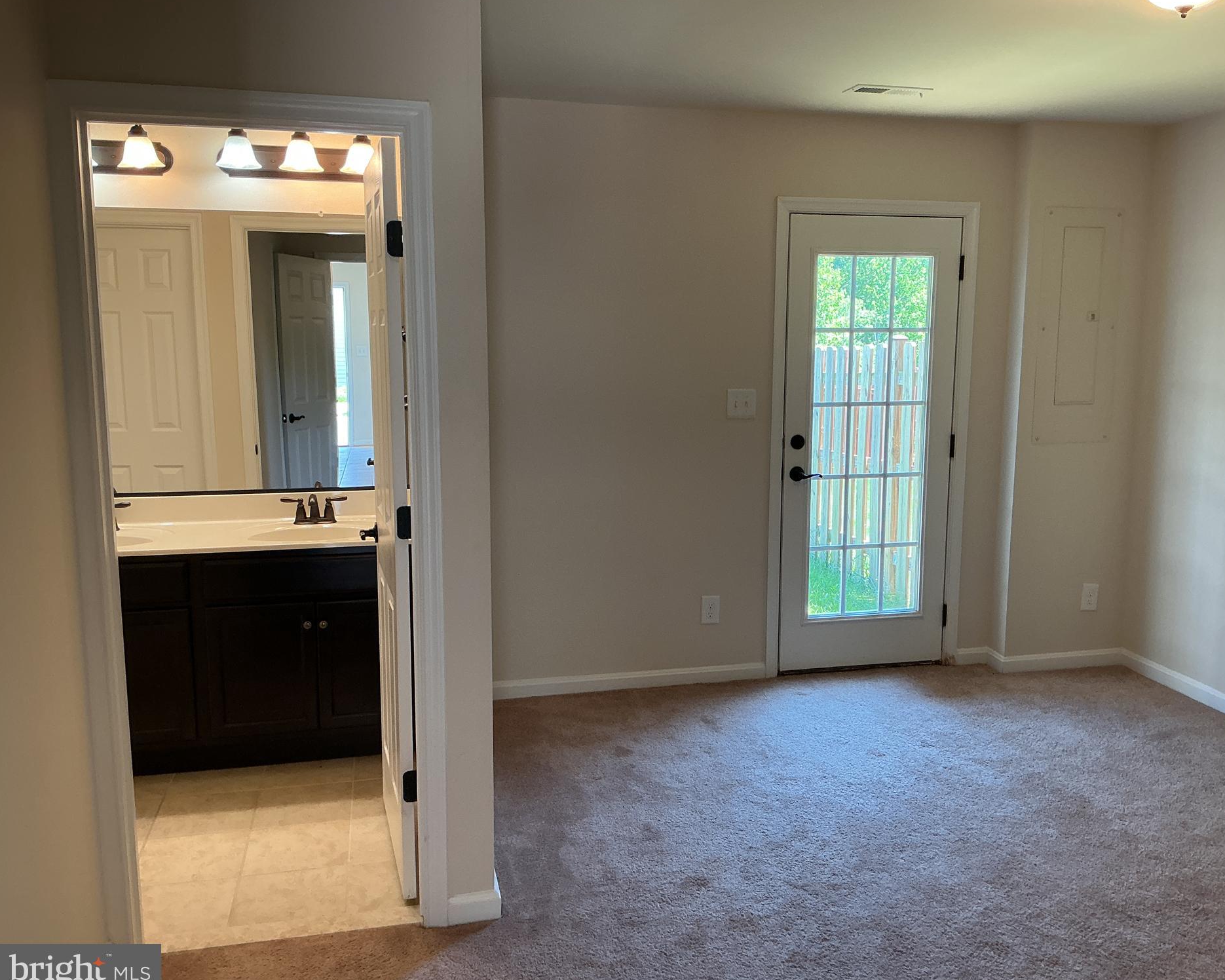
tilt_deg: -8.5
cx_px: 668
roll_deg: -0.2
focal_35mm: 31
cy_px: 495
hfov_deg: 57.1
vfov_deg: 47.1
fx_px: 1124
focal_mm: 3
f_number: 1.8
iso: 80
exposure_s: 1/60
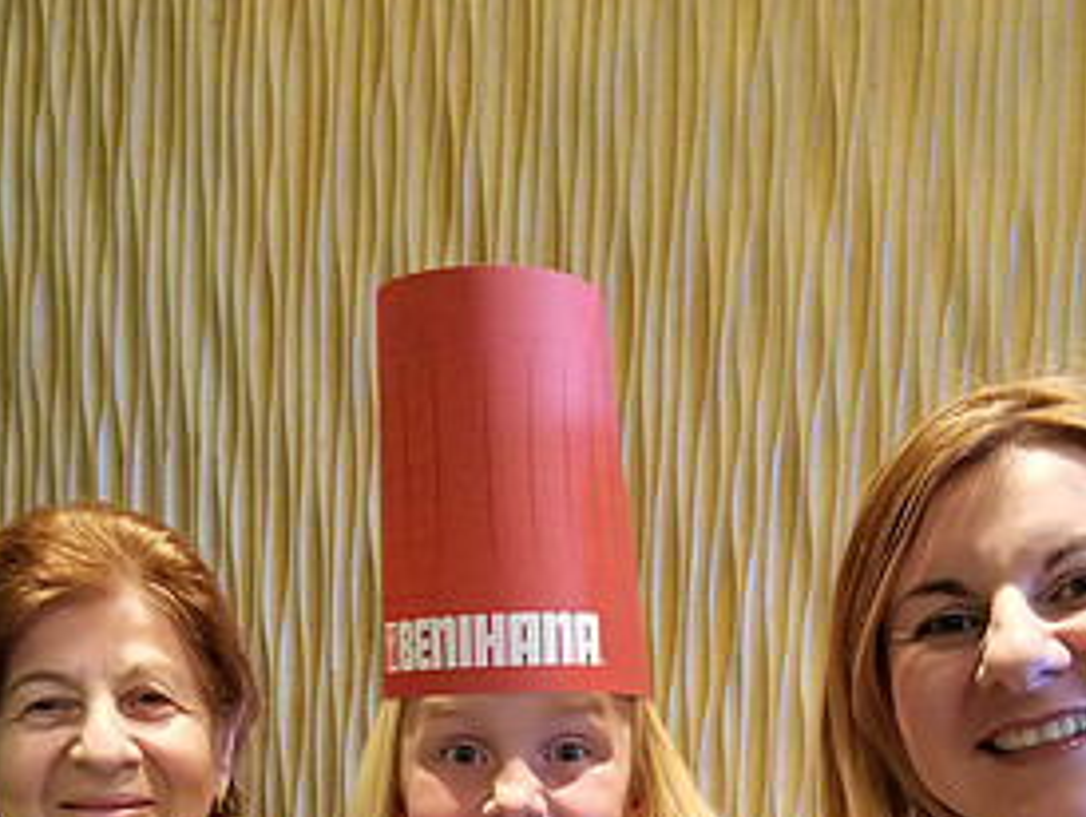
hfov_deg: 34.9
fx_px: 1727
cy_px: 819
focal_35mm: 55
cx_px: 527
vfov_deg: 25.3
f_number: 1.7
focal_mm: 4.2
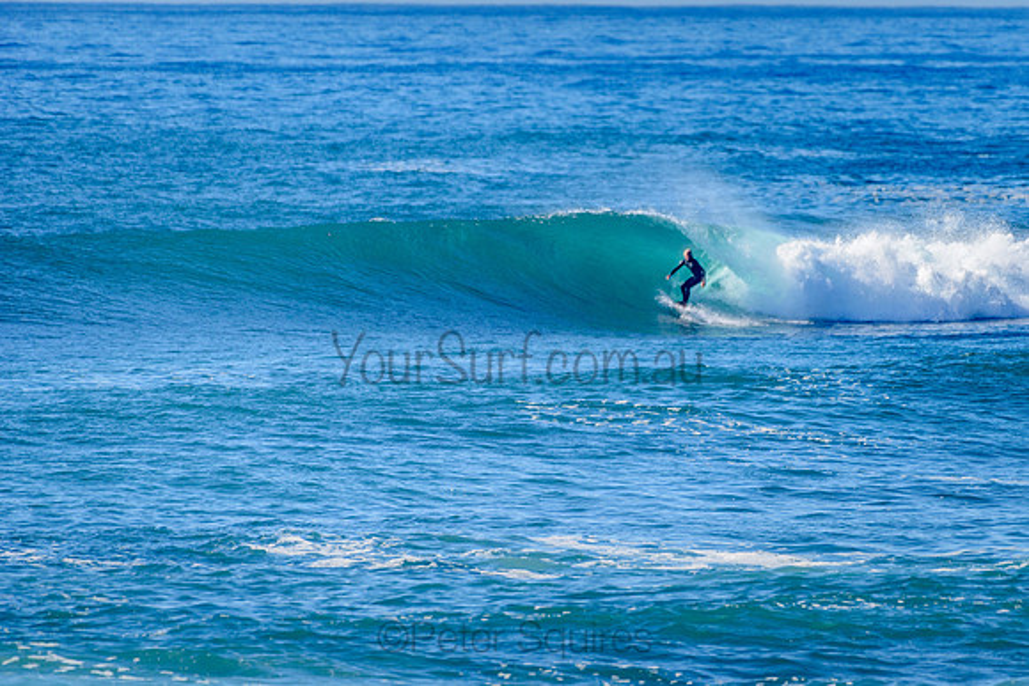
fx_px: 17531
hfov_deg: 3.4
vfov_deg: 2.2
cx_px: 631
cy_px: 292
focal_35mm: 613
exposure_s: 1/2000
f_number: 5.6
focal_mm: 500
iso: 250
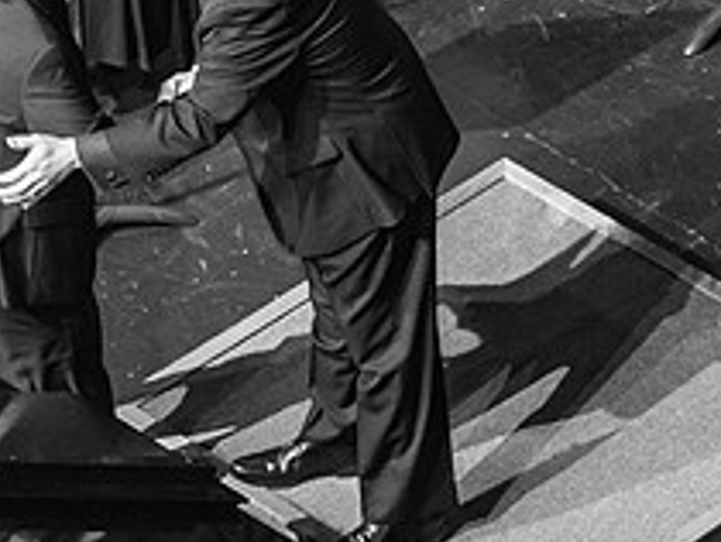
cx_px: 62
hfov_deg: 6.0
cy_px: 132
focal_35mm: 332
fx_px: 6923
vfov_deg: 4.5
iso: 9000
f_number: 4
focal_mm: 125
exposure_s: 1/250
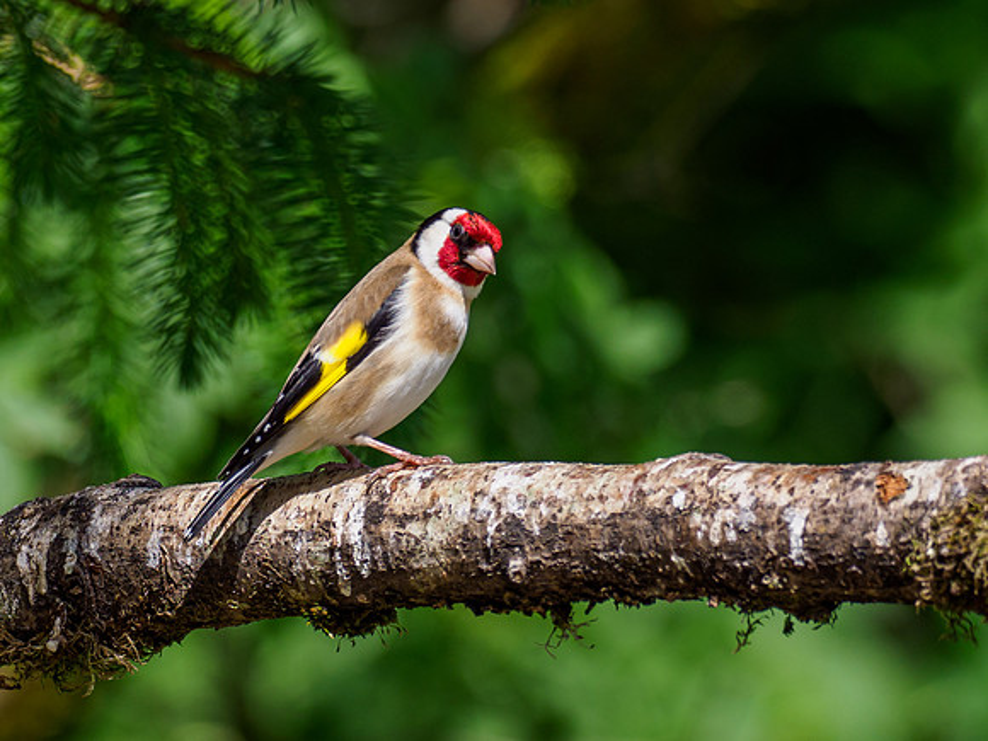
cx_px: 401
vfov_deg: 1.3
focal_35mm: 1189
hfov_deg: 1.7
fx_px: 33941
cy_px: 248
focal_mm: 300
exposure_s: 1/1000
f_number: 4.5
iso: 250
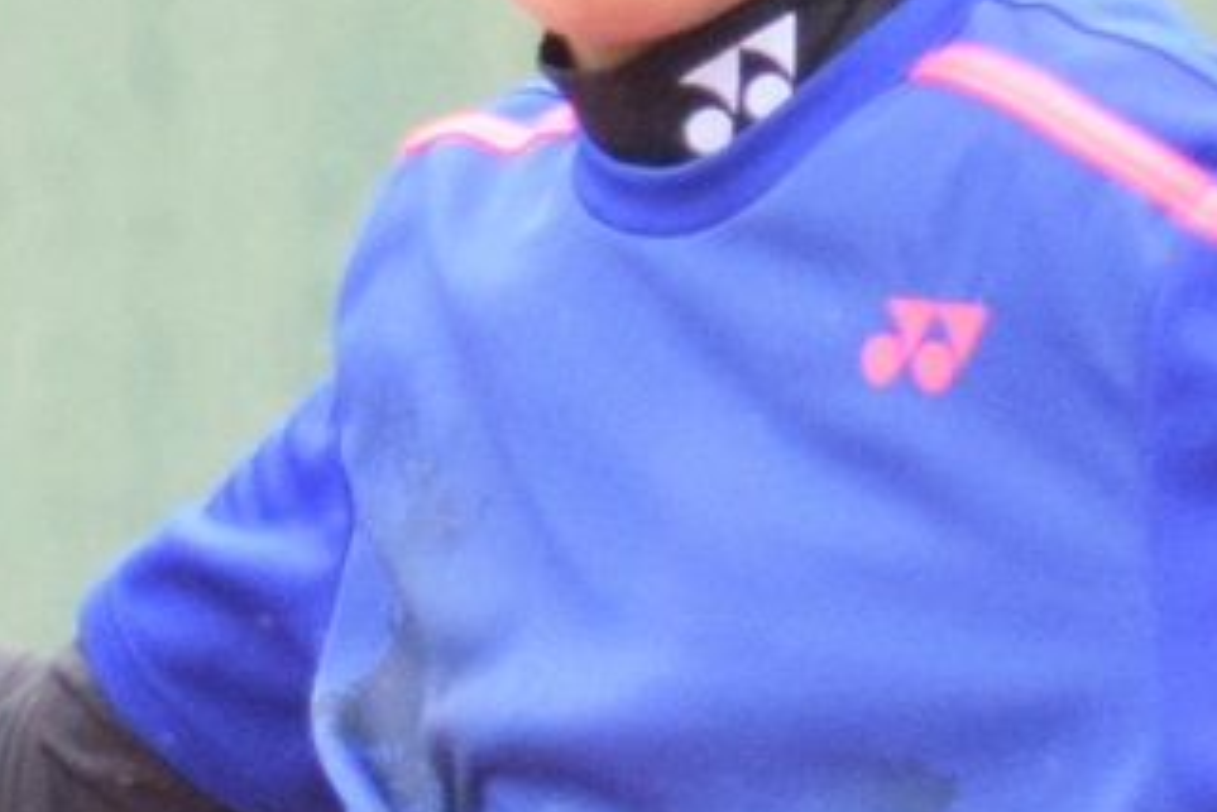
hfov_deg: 7.1
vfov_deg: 4.7
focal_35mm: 290
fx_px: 9803
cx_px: 754
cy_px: 266
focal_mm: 62
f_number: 4.5
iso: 1250
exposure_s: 1/1250
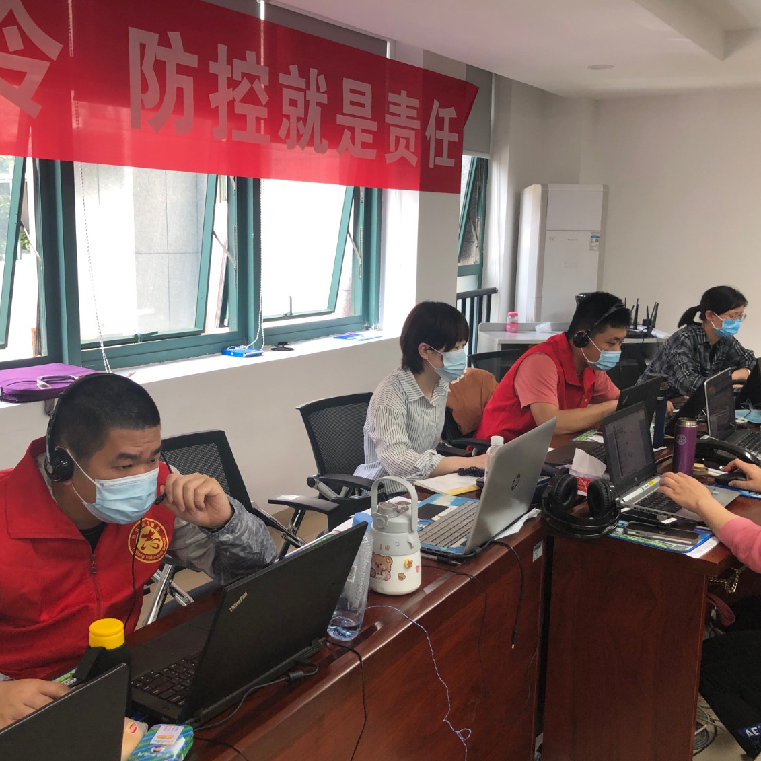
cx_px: 325
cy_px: 390
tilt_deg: -9.9
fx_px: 871
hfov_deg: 47.1
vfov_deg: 47.2
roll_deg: -0.3
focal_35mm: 35
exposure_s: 1/40
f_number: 1.8
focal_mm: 4
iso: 25
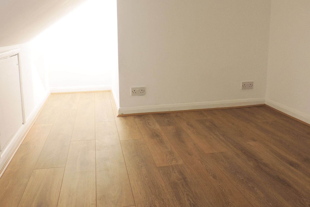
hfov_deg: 61.9
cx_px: 152
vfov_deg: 43.0
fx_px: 258
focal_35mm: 30
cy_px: 70
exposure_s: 1/250
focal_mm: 4.3
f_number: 3
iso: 100
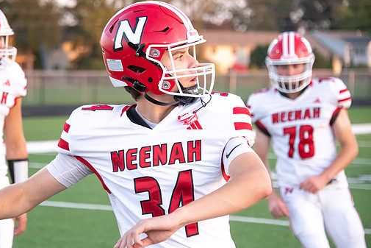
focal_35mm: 140
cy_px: 125
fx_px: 1443
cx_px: 161
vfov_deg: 9.8
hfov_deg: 14.6
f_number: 5.6
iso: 4000
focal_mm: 122
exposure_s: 1/1250
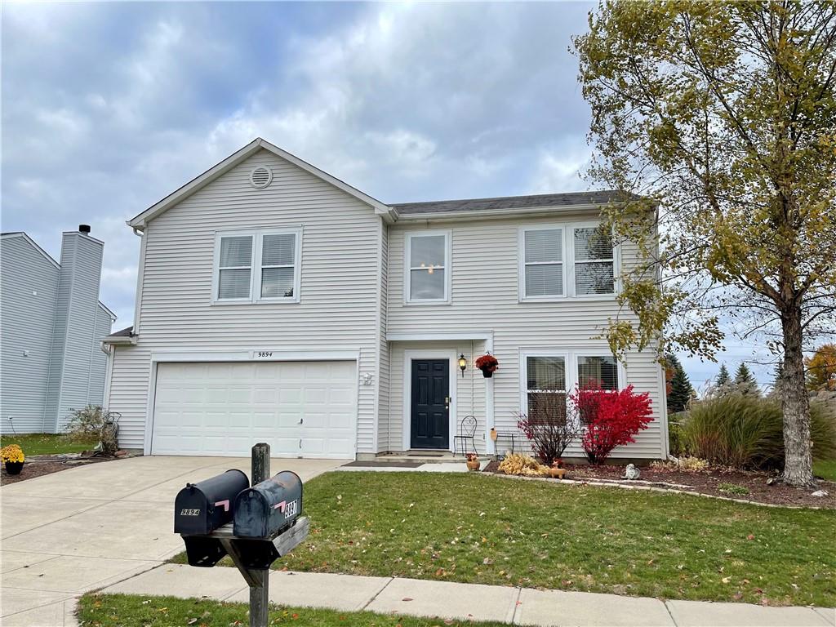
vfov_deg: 53.1
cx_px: 418
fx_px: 628
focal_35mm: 26
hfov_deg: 67.3
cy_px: 314
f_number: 1.6
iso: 32
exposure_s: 1/1109
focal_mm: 5.1
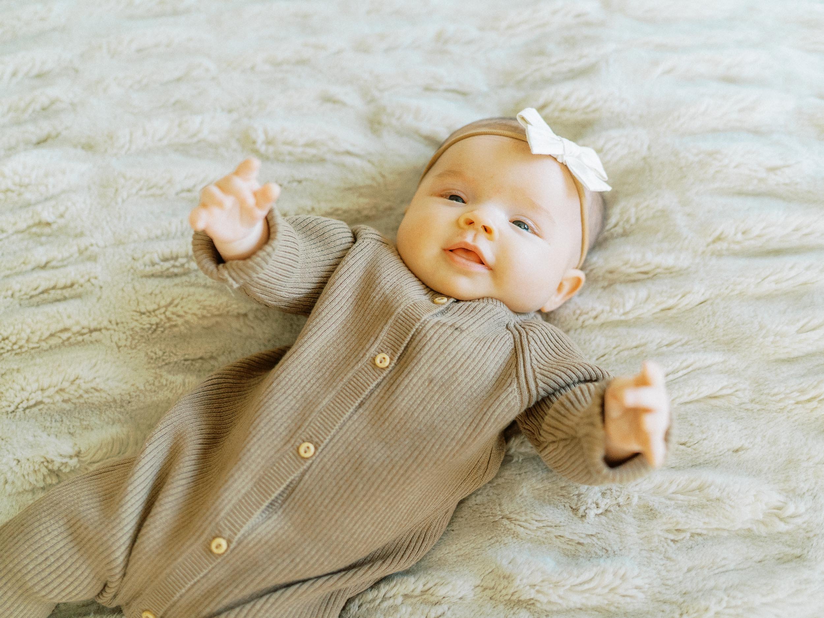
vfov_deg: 37.9
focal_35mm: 38
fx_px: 901
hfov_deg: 49.1
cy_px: 309
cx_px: 431
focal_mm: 35
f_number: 1.8
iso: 1250
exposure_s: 1/2000
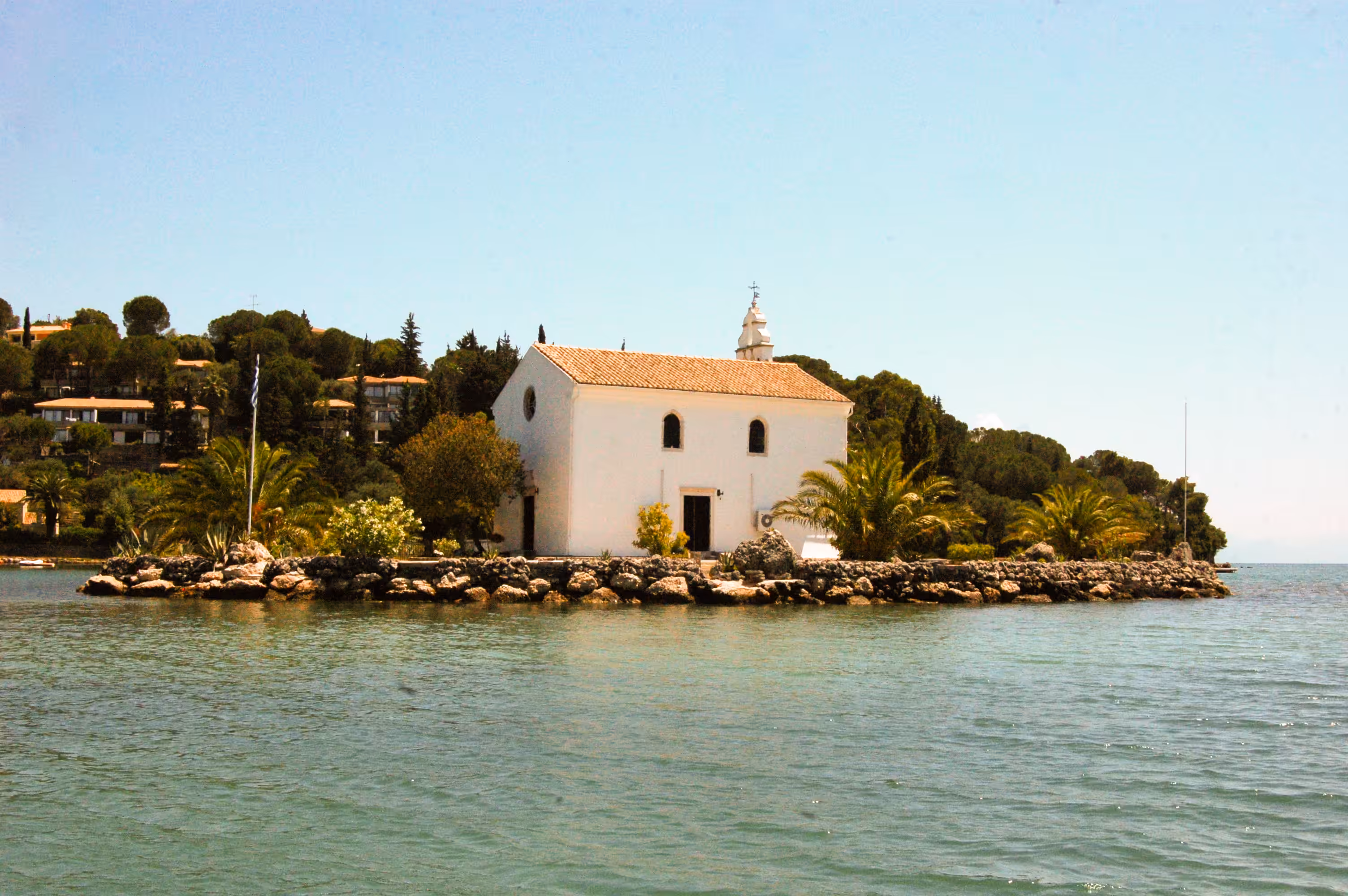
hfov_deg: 43.6
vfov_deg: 29.8
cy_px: 448
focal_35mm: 45
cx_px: 674
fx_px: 1683
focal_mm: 30
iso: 1600
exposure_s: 1/1250
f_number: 18
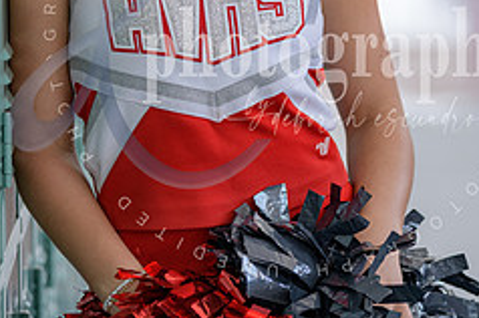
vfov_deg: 5.9
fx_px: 3069
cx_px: 258
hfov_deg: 8.9
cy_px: 18
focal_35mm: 231
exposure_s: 1/125
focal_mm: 122
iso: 250
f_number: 2.8
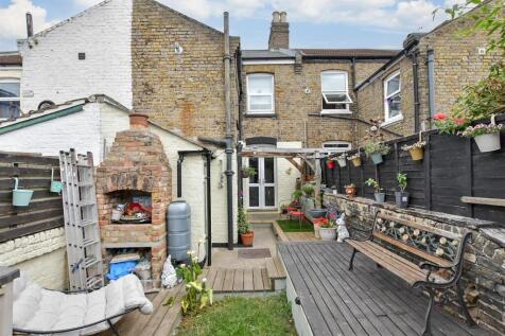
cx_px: 252
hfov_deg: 100.4
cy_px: 168
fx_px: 210
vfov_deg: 77.3
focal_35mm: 15
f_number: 8
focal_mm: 10
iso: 2000
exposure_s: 1/1250
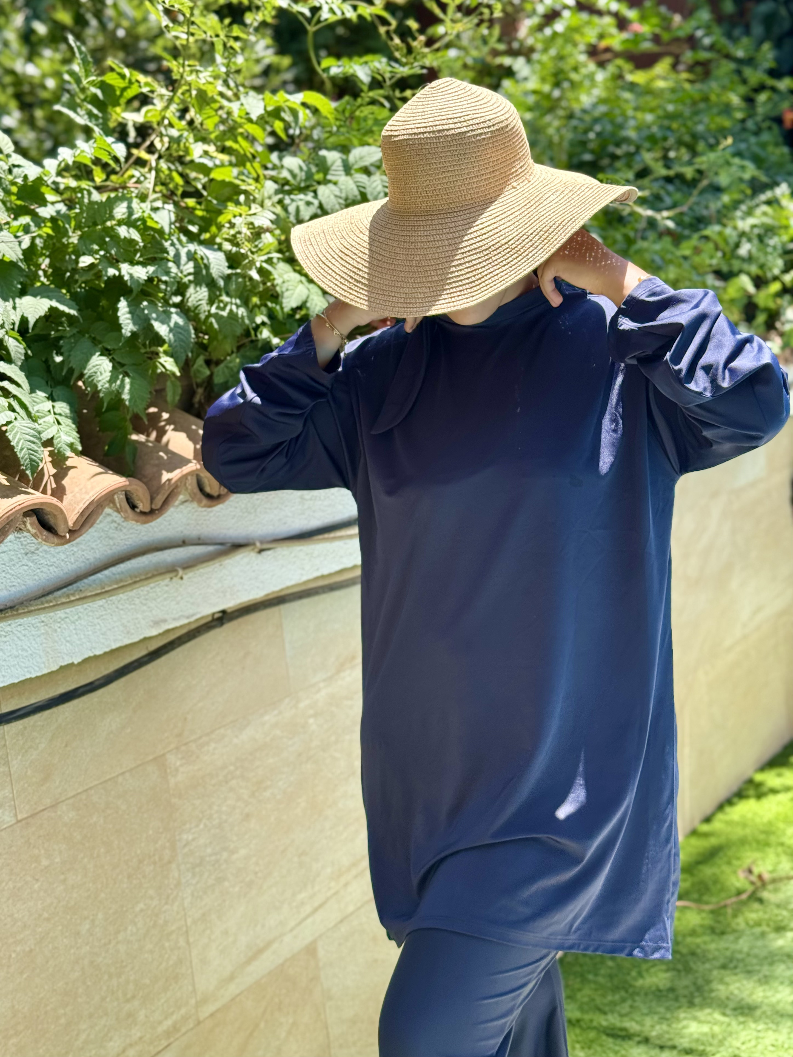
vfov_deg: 39.7
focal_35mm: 48
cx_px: 396
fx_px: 1466
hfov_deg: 30.3
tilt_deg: -6.6
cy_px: 528
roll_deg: +5.9
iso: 64
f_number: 1.78
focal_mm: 6.76
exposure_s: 1/900
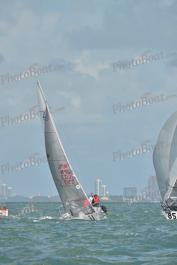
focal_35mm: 400
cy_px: 132
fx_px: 2948
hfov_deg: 3.4
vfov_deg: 5.2
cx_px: 88
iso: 400
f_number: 8
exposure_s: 1/1600
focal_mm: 400
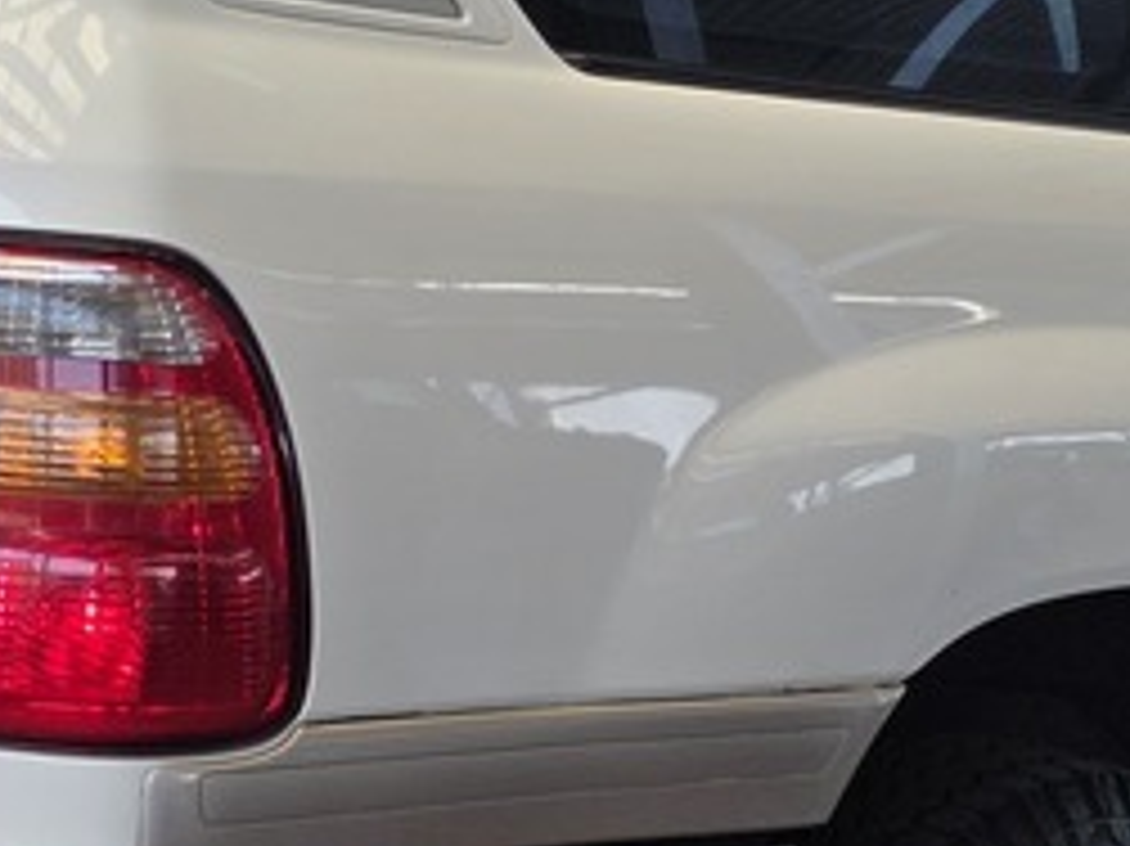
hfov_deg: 20.9
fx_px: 3067
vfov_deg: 15.7
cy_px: 410
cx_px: 585
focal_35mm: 94
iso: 32
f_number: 1.7
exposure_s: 1/359
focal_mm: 6.25
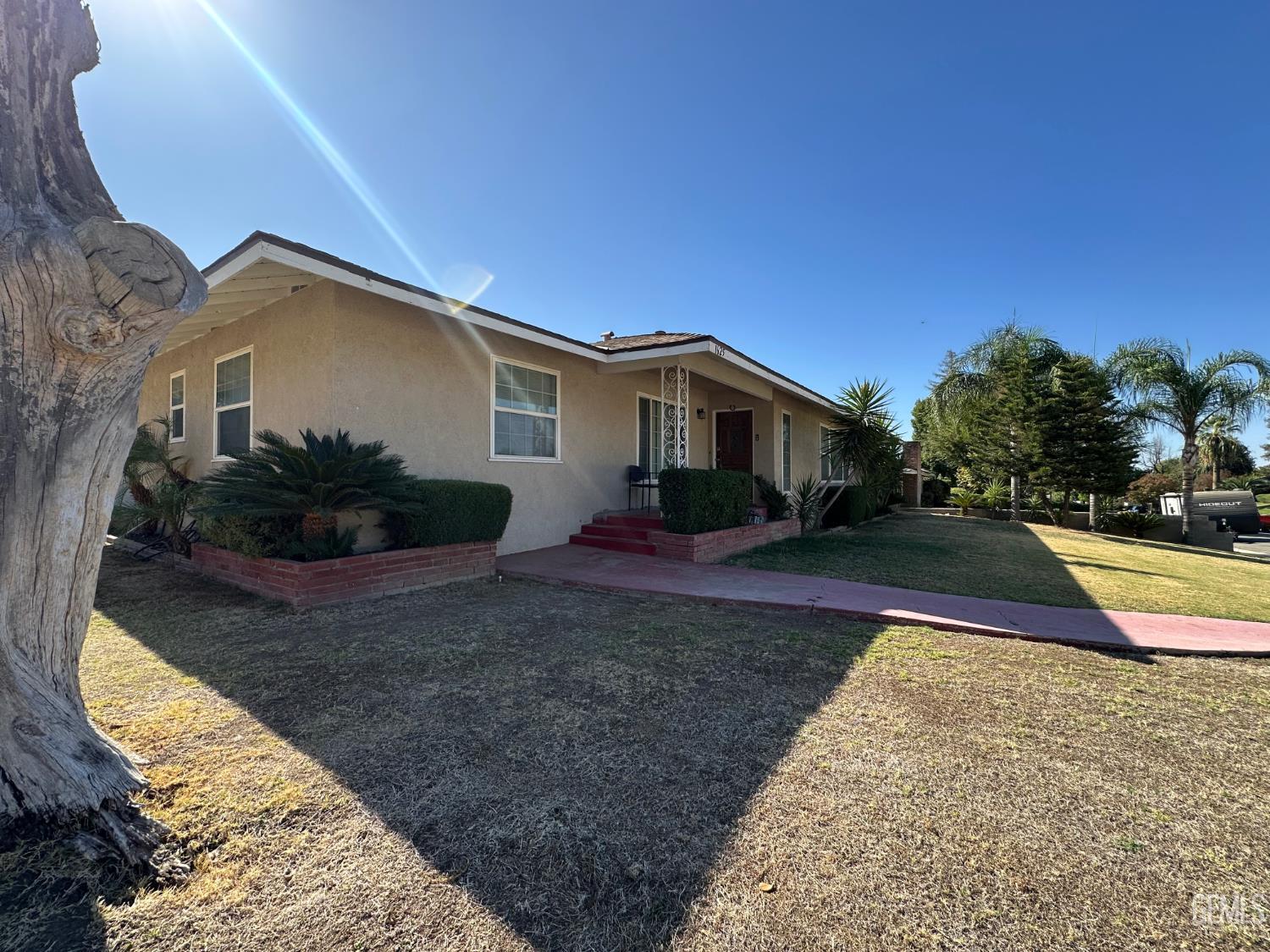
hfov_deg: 102.1
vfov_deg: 85.7
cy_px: 476
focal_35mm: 14
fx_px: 514
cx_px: 635
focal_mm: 2.22
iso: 40
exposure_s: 1/1033
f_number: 2.2
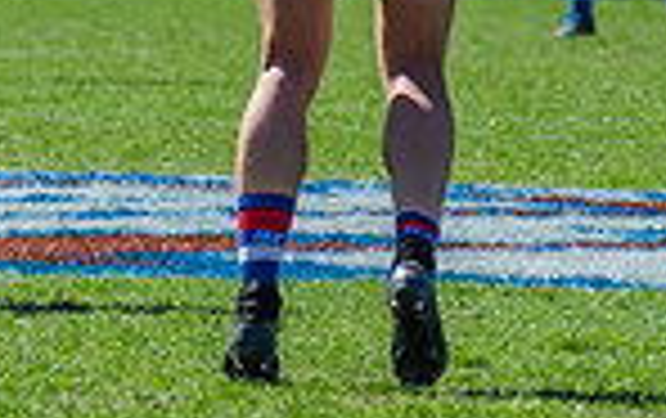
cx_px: -398
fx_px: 24432
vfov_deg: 1.0
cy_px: -307
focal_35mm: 1344
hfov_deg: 1.6
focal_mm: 220
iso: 800
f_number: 6.3
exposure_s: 1/2000
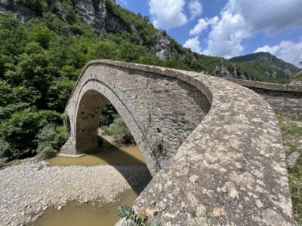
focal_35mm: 13
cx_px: 151
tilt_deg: -7.1
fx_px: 113
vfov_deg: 89.9
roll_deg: +0.0
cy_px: 113
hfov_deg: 106.2
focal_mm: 1.57
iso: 32
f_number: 1.8
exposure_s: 1/1623
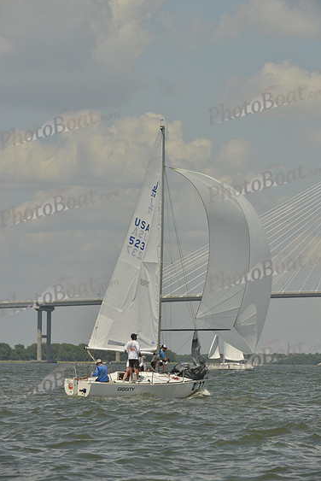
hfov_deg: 6.7
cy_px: 238
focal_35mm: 206
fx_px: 2752
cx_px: 163
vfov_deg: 10.0
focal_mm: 200
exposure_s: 1/1250
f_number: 10
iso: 280
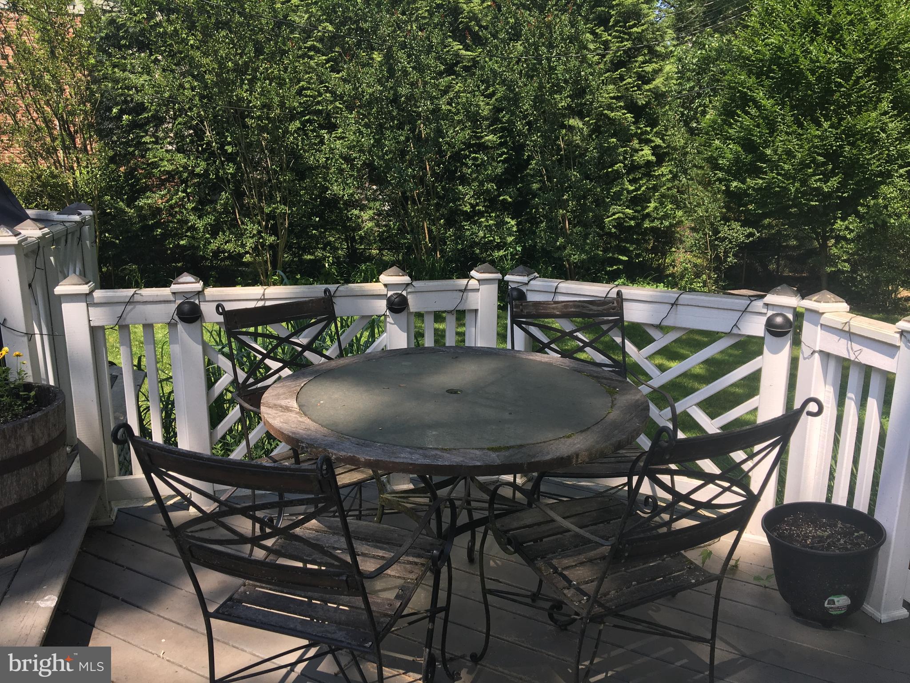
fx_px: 762
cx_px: 455
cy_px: 342
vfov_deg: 48.2
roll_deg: +0.3
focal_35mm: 29
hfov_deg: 61.7
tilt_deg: -13.8
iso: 25
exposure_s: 1/553
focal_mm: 4.15
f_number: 2.2
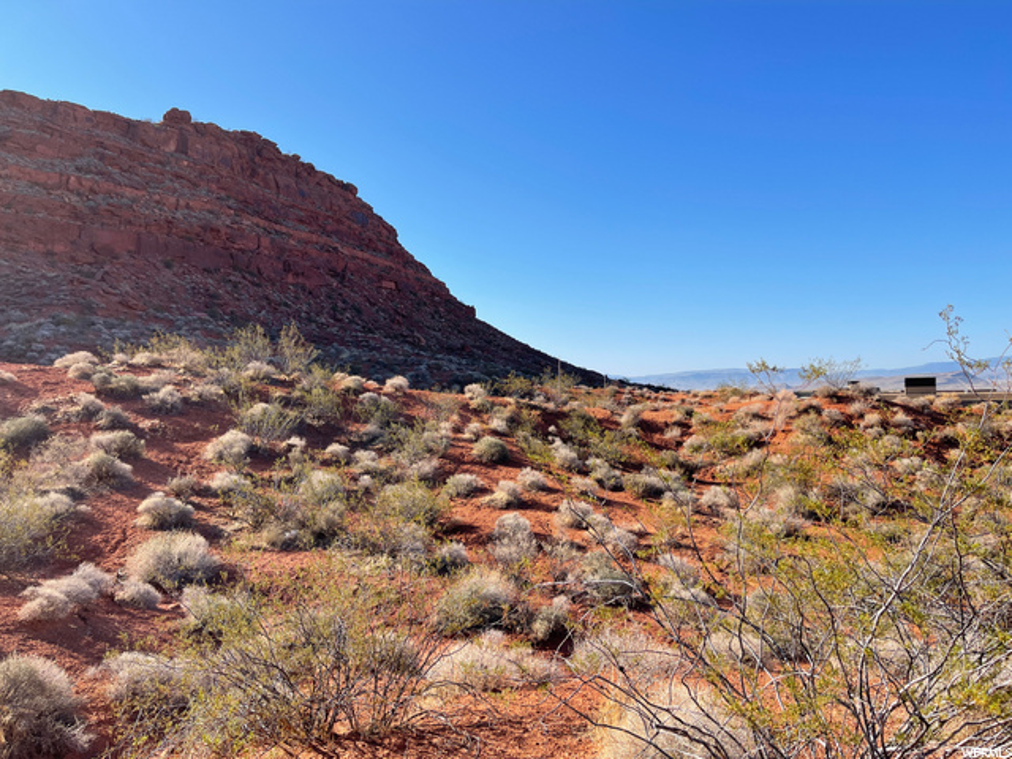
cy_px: 380
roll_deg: +1.2
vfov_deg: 53.1
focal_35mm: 26
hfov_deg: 67.3
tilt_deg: -0.2
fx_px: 760
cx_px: 506
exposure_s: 1/2717
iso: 32
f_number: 1.6
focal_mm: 5.1
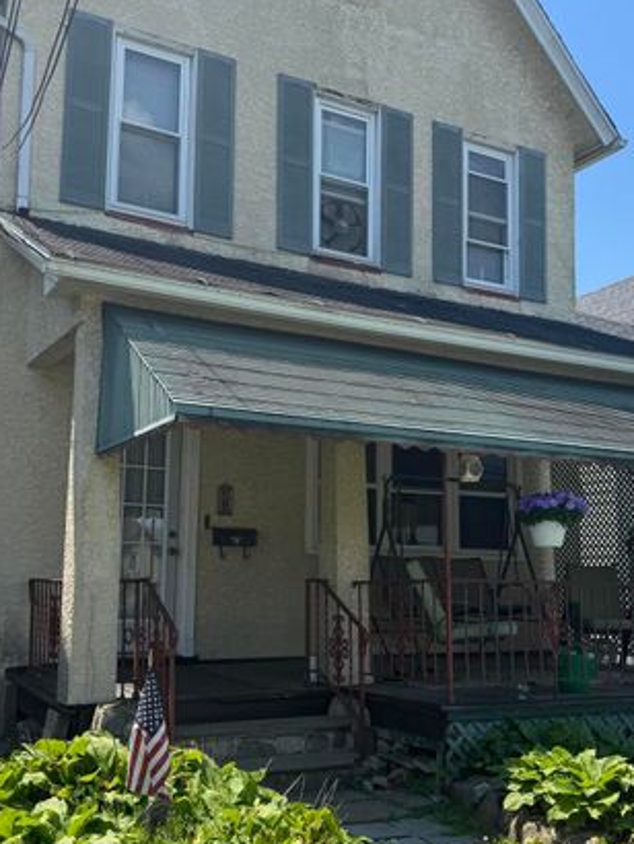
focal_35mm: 39
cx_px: 342
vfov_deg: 47.8
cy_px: 468
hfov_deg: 36.8
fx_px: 951
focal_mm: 6.76
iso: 80
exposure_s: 1/2833
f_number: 1.78
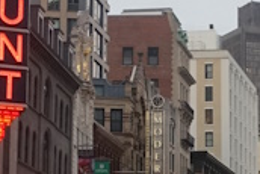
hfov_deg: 12.6
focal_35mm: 163
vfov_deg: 8.4
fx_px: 1178
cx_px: 92
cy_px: 73
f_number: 4.5
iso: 1000
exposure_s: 1/160
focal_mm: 27
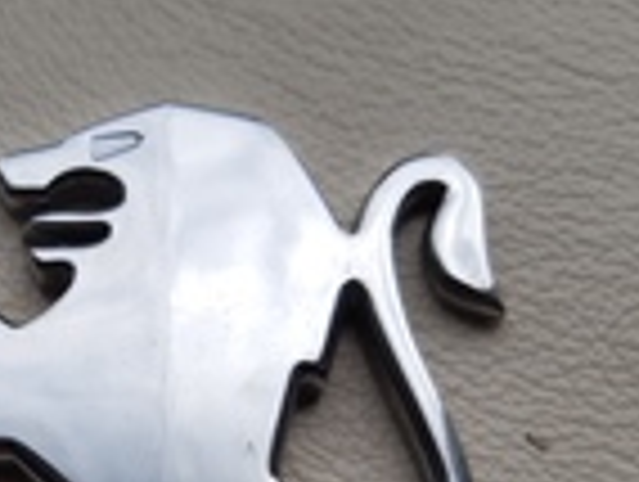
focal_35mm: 64
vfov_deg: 21.8
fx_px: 1183
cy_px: 534
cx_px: 81
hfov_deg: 29.2
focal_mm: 3.92
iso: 40
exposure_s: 1/743
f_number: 1.7
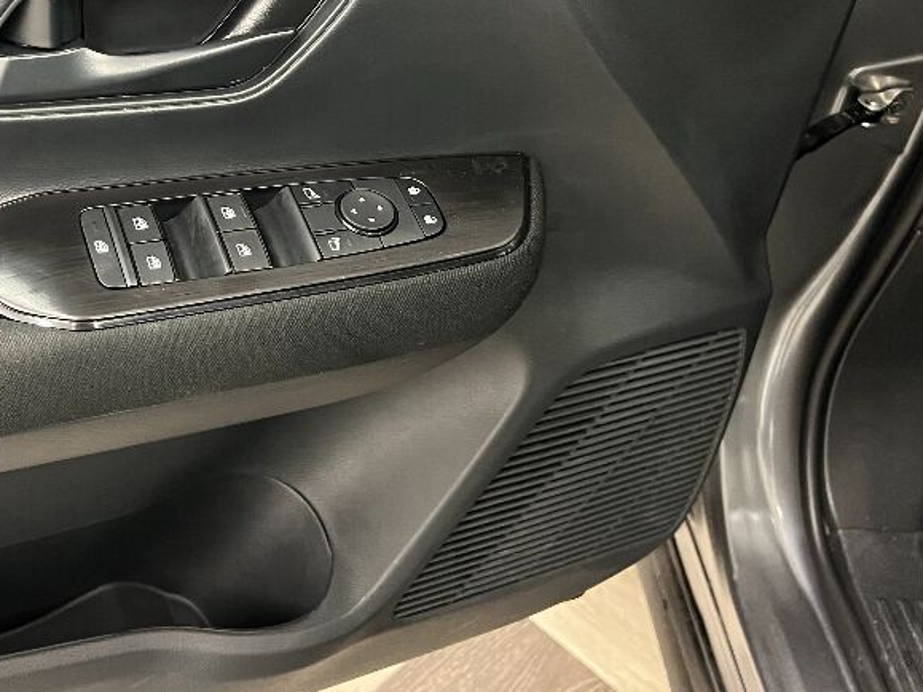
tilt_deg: -38.2
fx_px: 1226
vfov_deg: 31.1
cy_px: 201
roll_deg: +1.8
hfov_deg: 39.9
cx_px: 210
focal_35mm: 46
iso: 640
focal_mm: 5.7
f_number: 1.5
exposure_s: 1/40
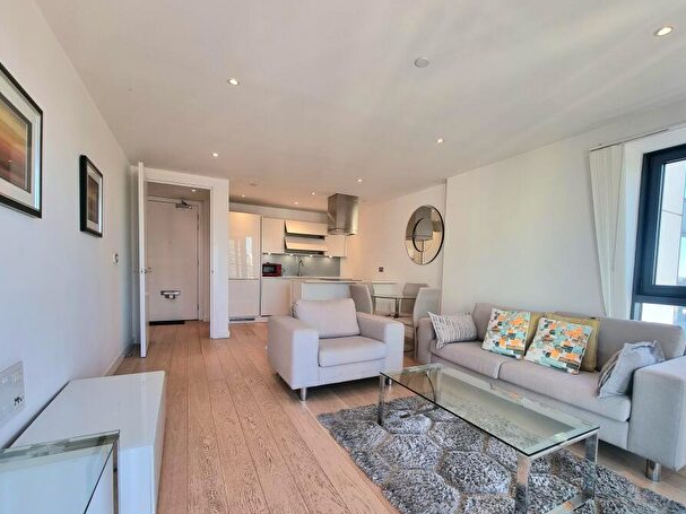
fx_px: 297
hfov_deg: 98.0
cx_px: 370
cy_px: 292
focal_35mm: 15
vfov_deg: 81.3
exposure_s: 1/100
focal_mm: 2.2
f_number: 2.2
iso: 50
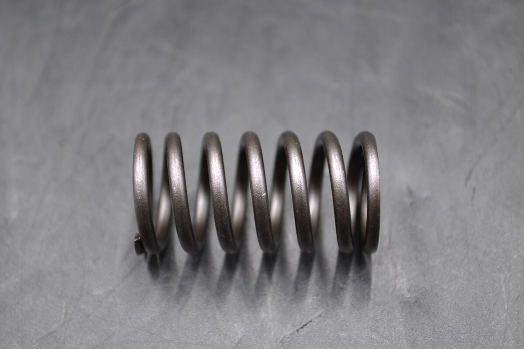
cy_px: 174
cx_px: 262
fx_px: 1135
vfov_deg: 17.5
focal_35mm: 78
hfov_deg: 26.0
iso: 400
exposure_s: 1/25
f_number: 5.6
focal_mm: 52
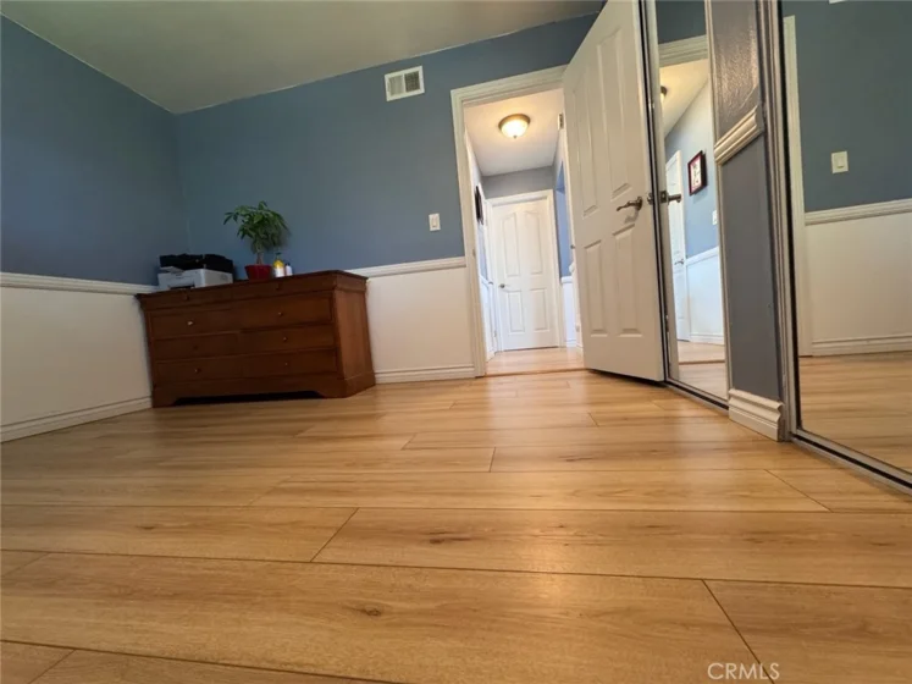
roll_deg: +5.0
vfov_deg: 85.7
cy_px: 342
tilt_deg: -2.8
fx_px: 369
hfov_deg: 102.1
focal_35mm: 14
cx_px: 456
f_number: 2.2
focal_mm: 2.22
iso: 320
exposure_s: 1/60
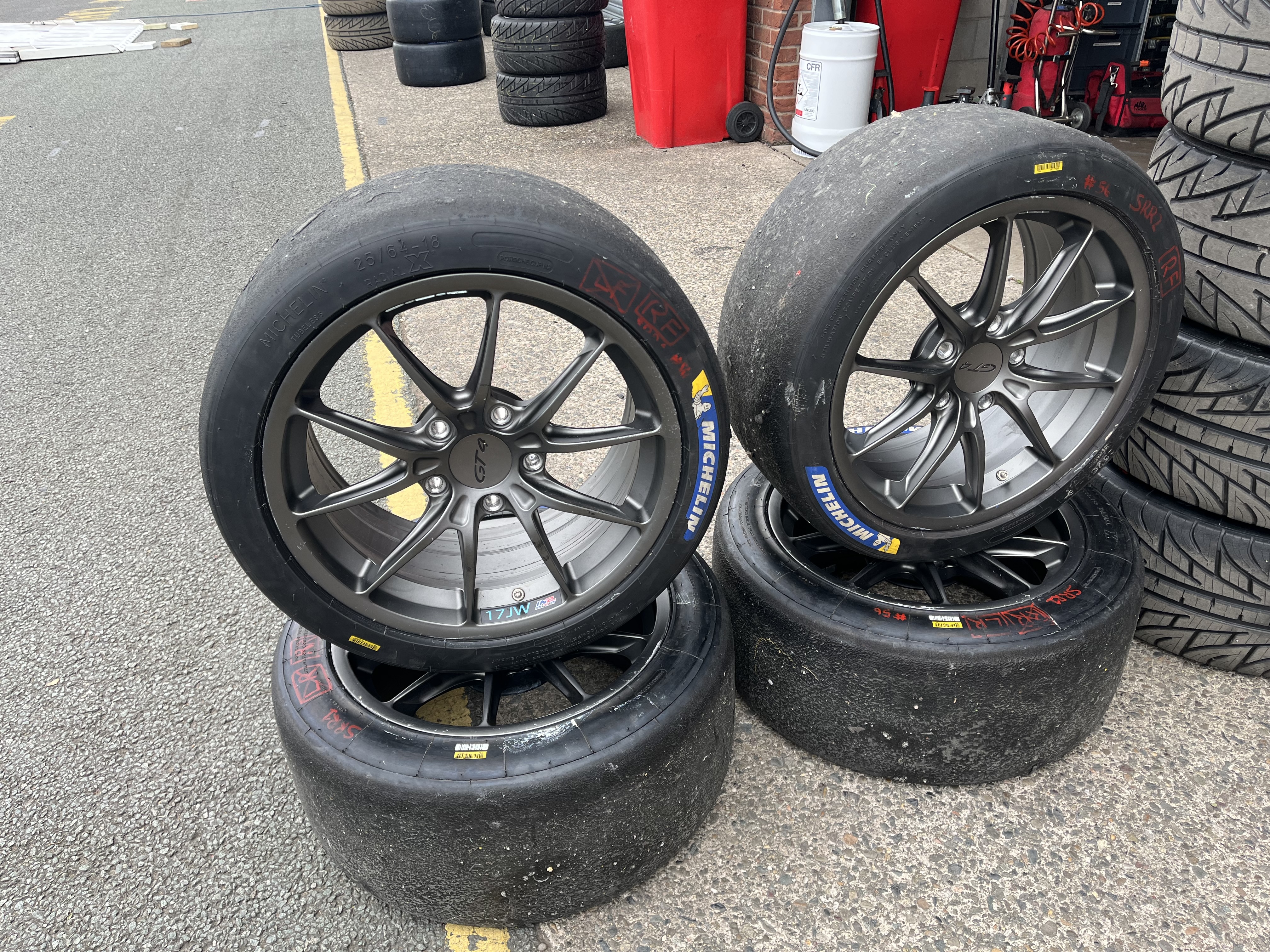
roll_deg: -0.1
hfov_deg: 67.3
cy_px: 476
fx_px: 954
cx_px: 635
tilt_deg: -31.4
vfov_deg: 53.1
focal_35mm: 26
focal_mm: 5.1
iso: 50
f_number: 1.6
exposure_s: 1/384
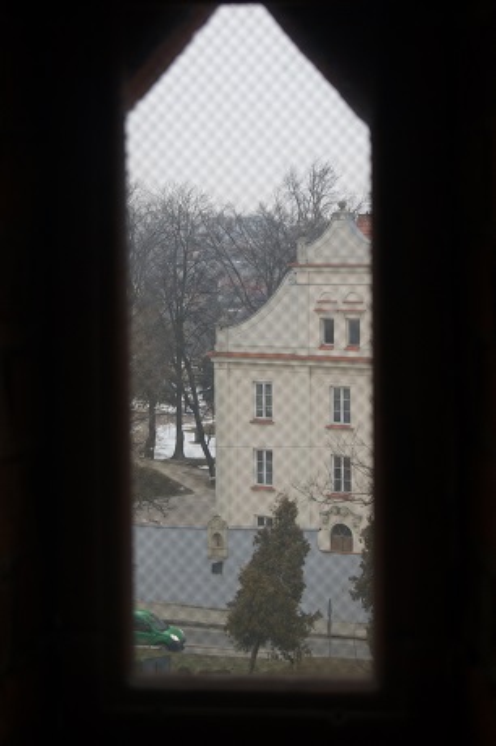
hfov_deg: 16.5
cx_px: 248
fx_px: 1707
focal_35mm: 82
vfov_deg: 24.6
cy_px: 373
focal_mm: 55
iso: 100
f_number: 6.3
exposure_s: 1/100
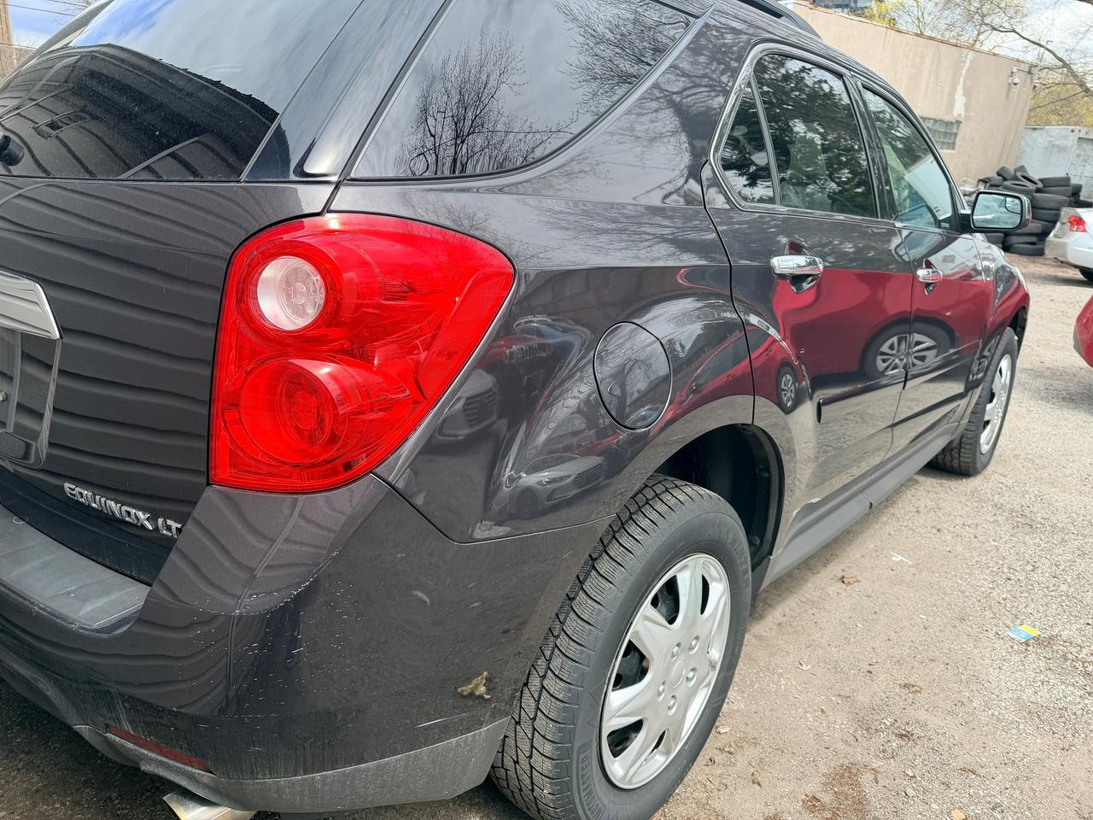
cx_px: 546
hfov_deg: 71.6
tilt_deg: -16.7
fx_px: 758
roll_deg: -5.1
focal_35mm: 24
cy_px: 410
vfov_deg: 56.8
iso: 80
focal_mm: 6.76
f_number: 1.78
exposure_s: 1/1361
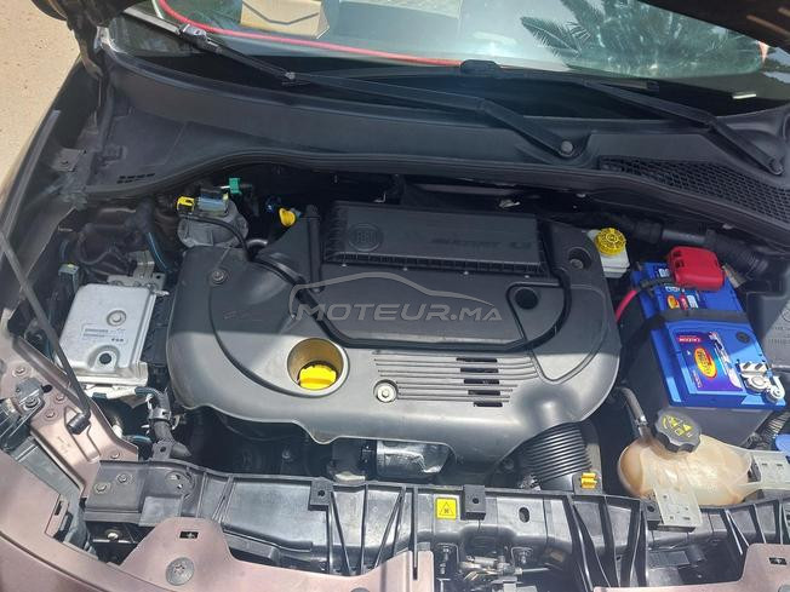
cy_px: 296
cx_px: 395
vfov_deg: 46.8
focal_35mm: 30
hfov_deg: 60.0
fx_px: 685
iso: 20
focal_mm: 4.6
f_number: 1.8
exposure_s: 1/277
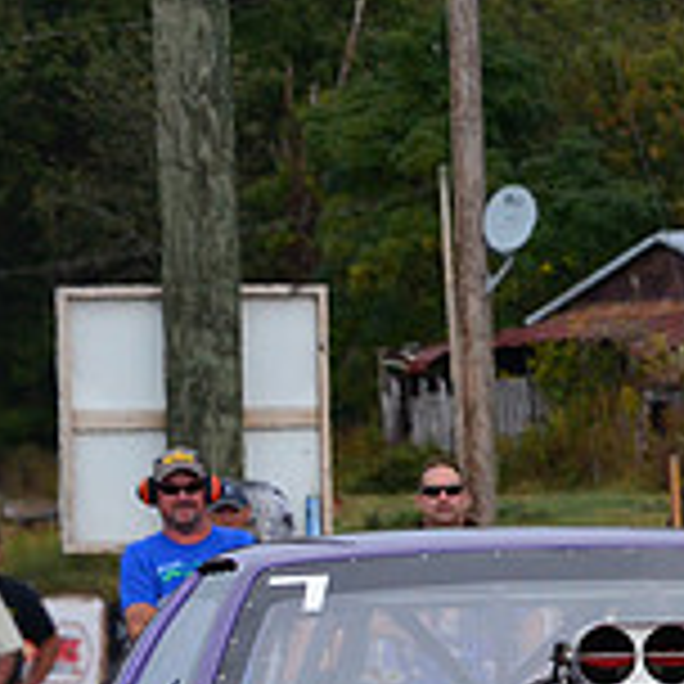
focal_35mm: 563
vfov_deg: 3.1
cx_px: 1107
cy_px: 752
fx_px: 12586
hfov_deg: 3.1
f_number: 9
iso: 1000
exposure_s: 1/1250
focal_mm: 116
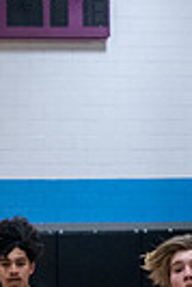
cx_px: 24
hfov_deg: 4.9
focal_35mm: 279
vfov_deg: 7.3
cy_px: 393
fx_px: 2226
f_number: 4
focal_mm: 55
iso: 4000
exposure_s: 1/500
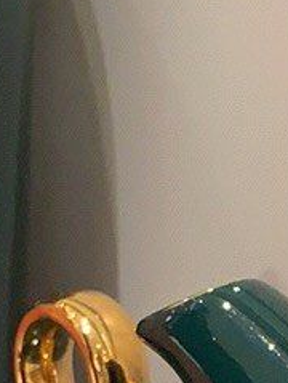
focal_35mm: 361
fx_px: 3994
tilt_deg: -21.2
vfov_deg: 5.5
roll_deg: -3.0
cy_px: 345
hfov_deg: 4.1
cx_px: 48
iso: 160
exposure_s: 1/60
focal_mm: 4.25
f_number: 1.8
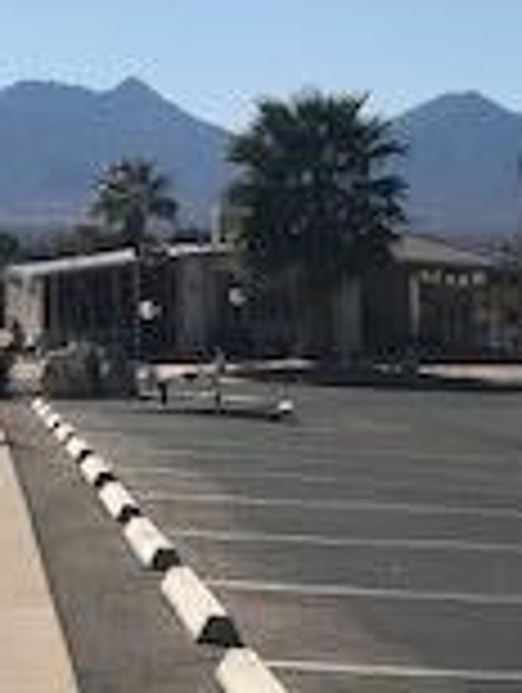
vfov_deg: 16.8
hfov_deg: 12.4
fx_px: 2326
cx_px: -166
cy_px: 162
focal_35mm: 116
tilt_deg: +3.4
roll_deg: -0.1
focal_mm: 3.99
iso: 20
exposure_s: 1/5319
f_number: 1.8
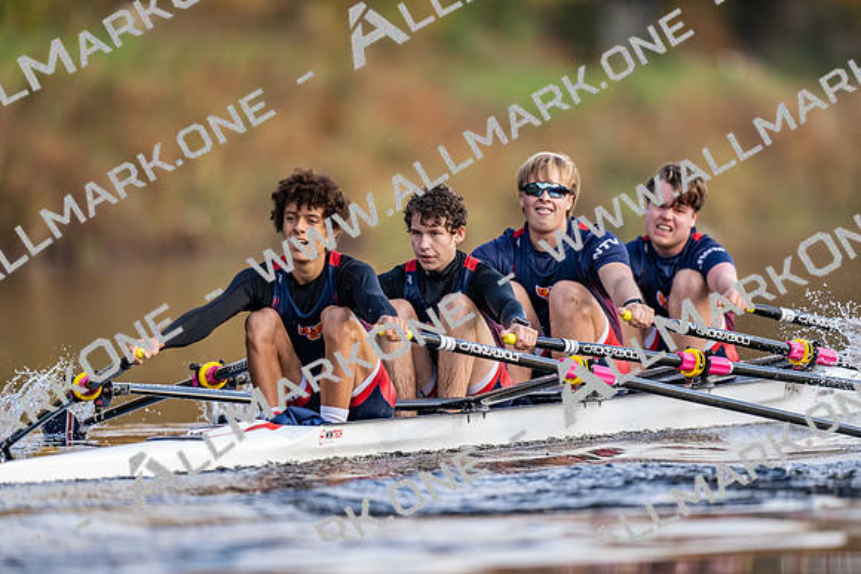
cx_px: 430
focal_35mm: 600
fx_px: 14353
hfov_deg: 3.4
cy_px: 287
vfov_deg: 2.3
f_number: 4
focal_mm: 600
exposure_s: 1/2500
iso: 1250
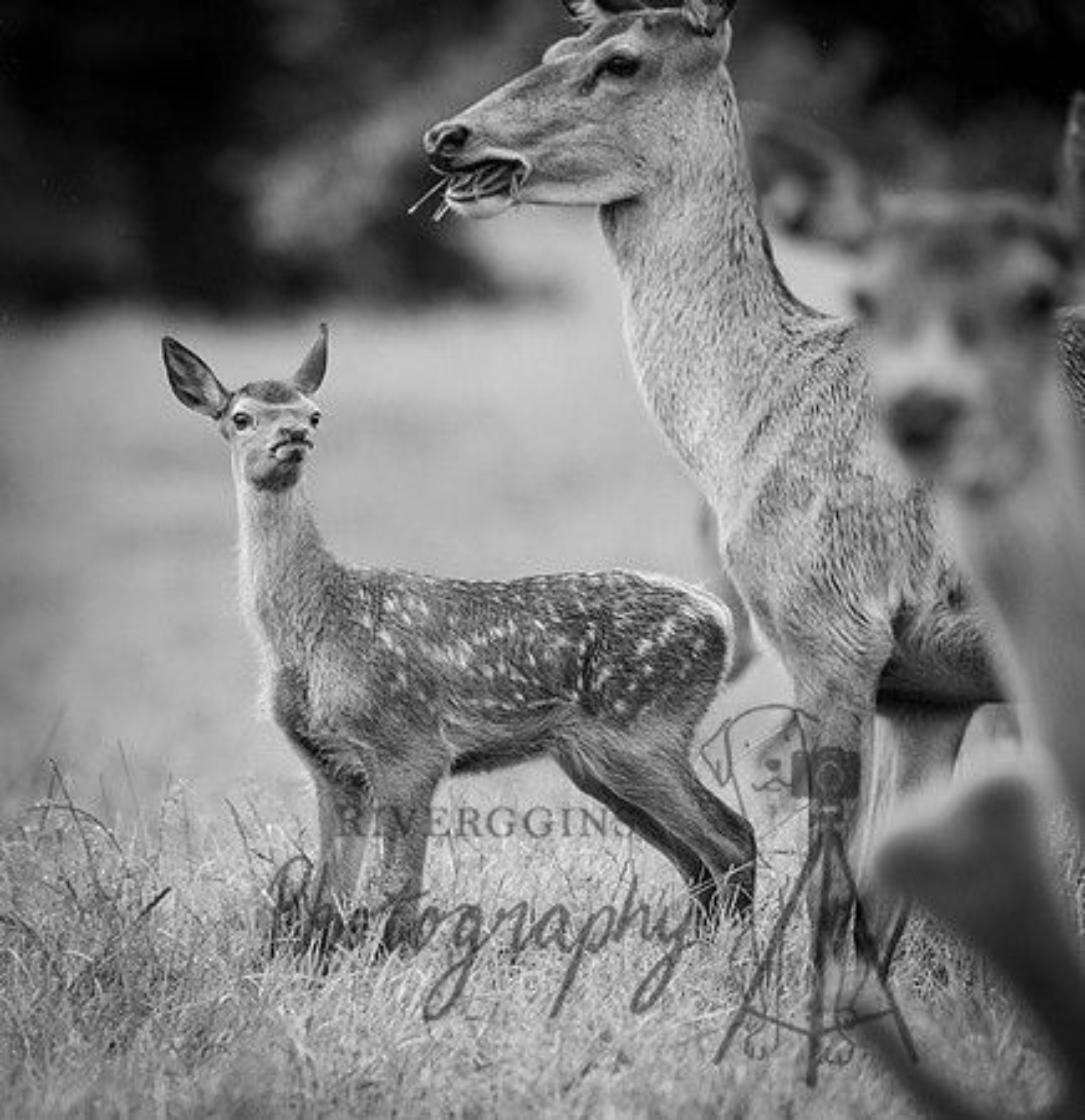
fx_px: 22393
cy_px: 560
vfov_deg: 2.9
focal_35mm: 621
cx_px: 245
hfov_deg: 2.8
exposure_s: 1/800
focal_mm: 480
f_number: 5.6
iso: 1100
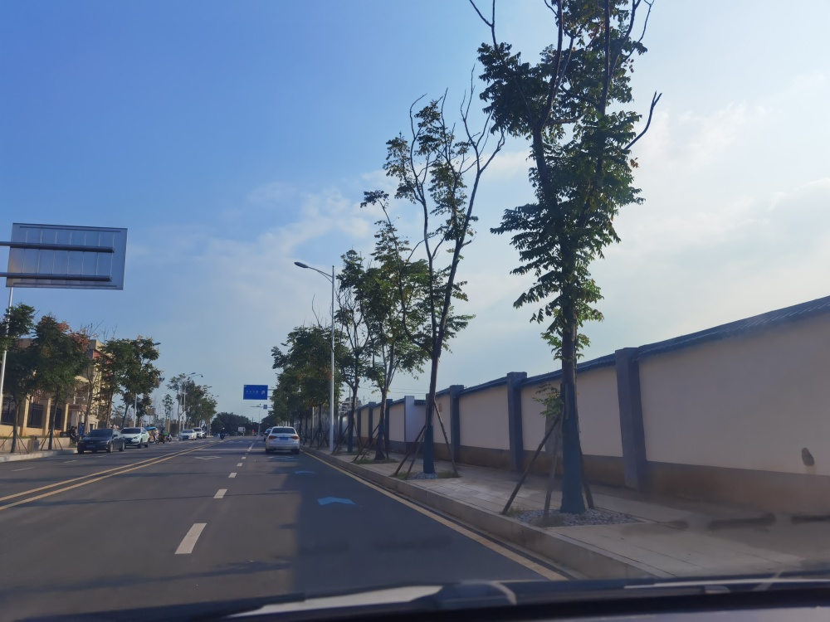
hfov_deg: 65.3
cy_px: 311
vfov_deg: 51.4
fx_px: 647
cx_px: 415
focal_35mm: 27
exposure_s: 1/5025
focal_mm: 6.71
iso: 50
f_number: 1.9
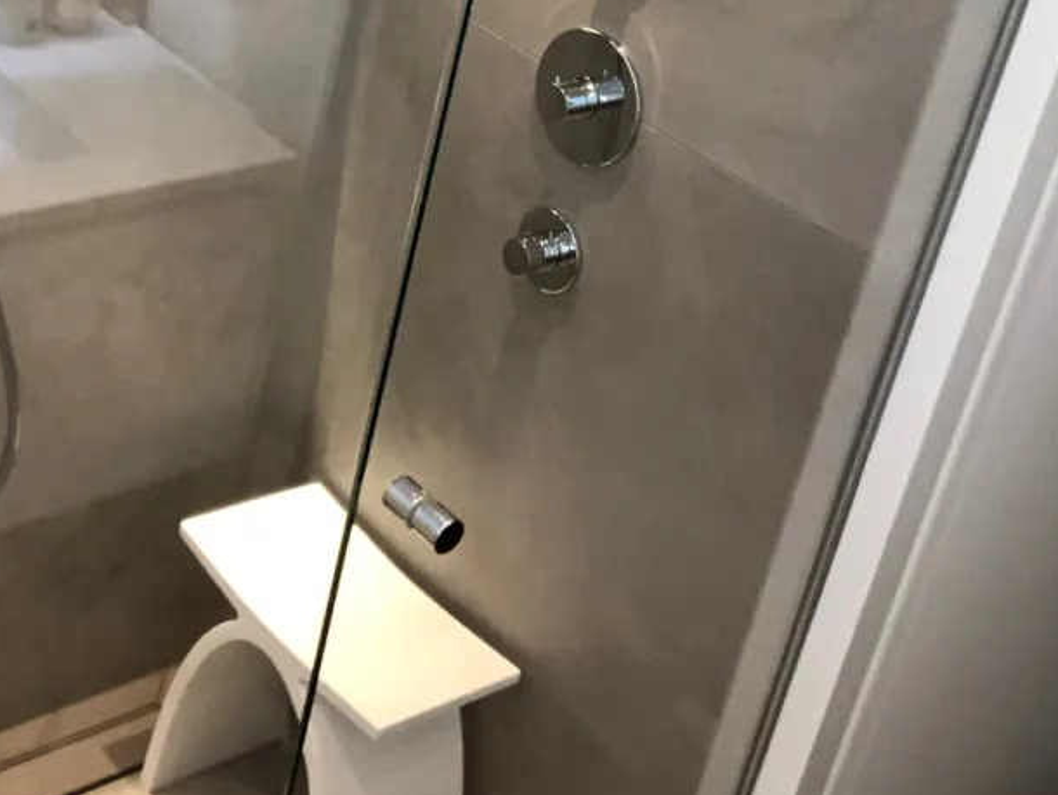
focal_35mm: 63
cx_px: 340
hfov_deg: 30.5
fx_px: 1926
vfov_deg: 22.7
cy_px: 75
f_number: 2.2
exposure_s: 1/50
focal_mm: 2.87
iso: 250
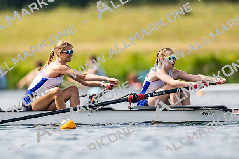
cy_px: 80
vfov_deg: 1.5
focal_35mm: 900
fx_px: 5979
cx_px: 120
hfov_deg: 2.3
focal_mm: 600
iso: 200
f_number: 4
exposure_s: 1/2500
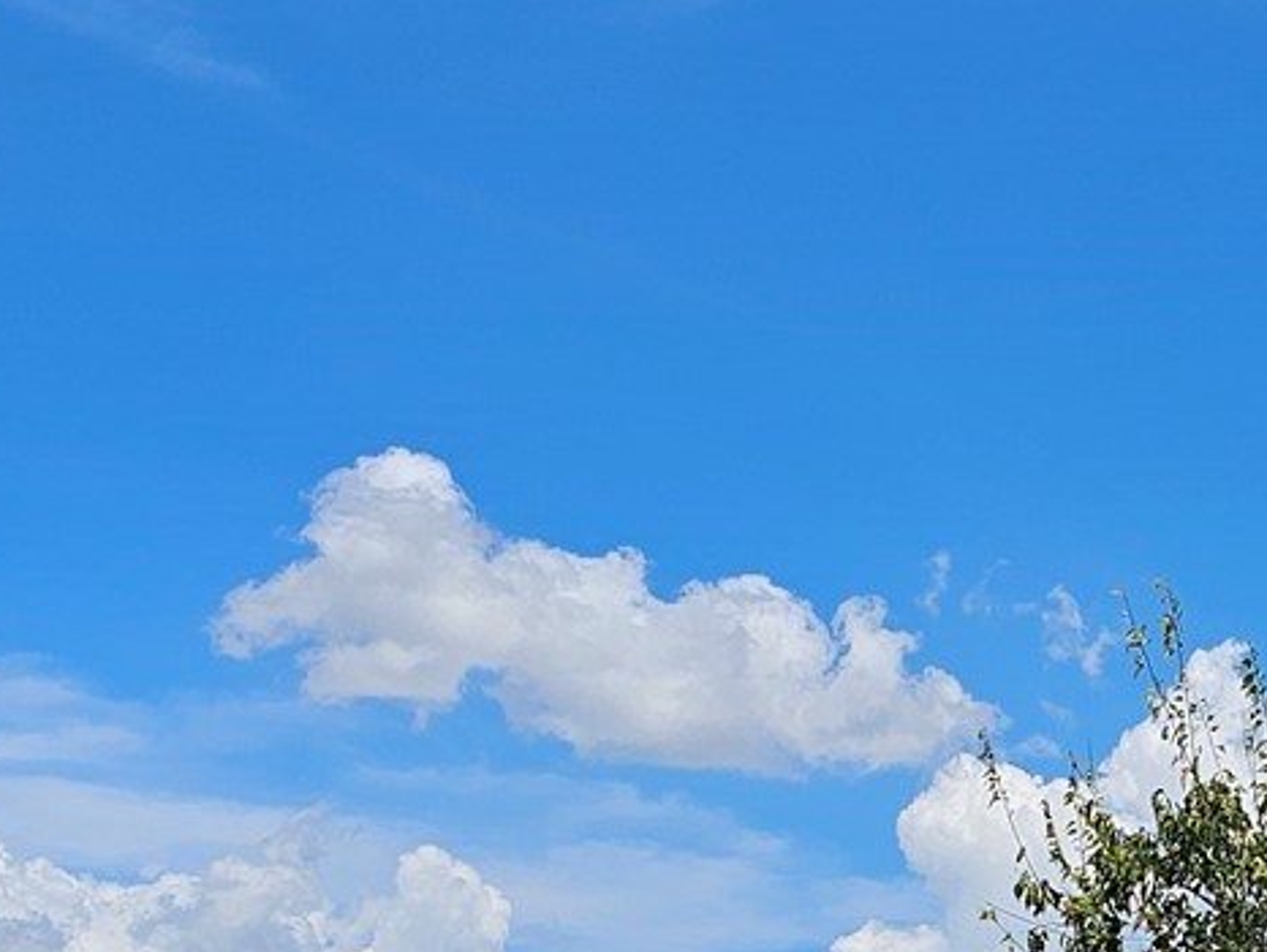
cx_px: 1354
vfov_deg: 14.1
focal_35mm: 101
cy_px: 1216
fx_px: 3699
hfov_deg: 18.8
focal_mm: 6.3
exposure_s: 1/1354
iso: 10
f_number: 1.7
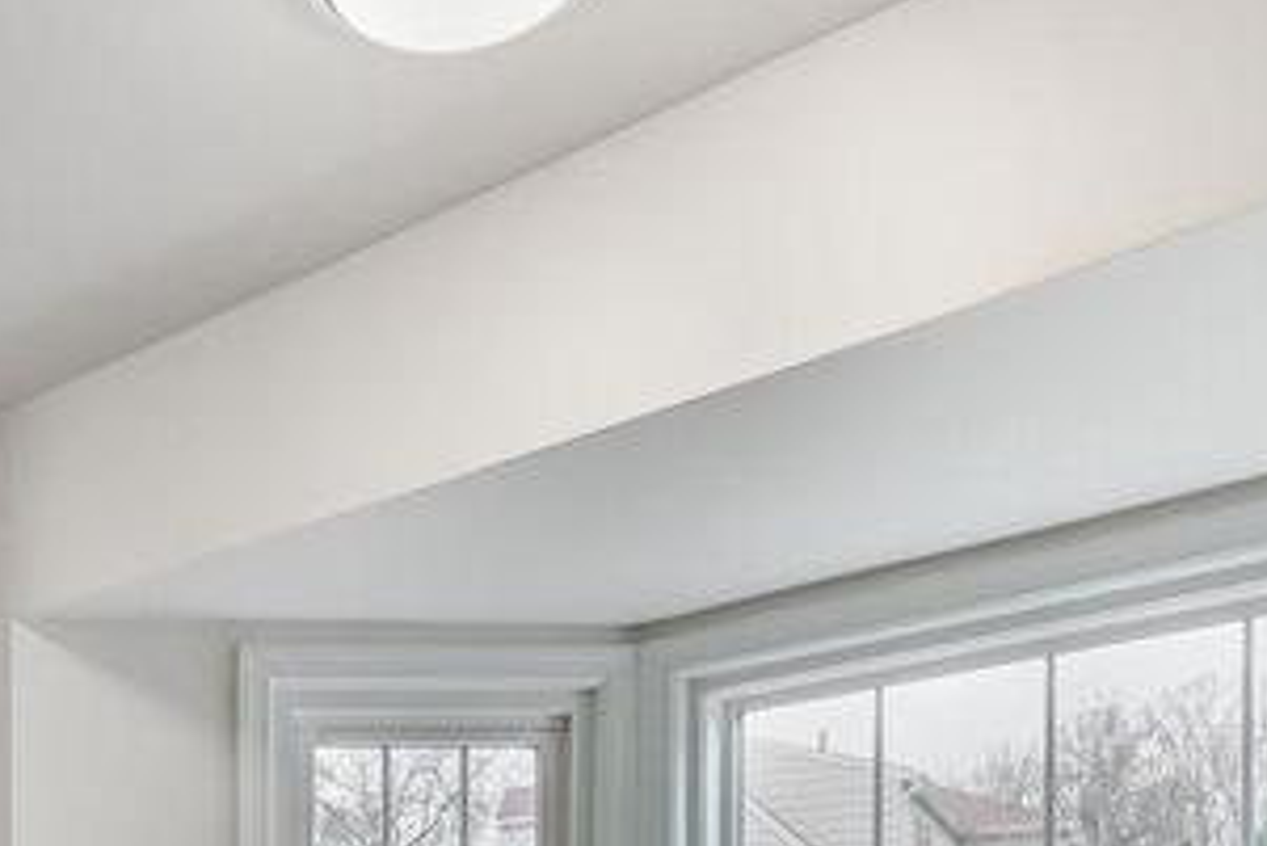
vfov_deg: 23.1
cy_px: 1147
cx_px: 101
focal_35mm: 51
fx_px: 1796
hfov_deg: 36.2
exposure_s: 1/8
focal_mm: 10
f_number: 8
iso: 200
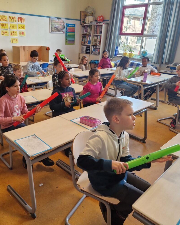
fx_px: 200
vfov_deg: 58.8
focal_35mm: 30
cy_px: 112
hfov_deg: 48.1
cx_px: 68
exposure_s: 1/100
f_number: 1.8
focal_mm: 5.4
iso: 160
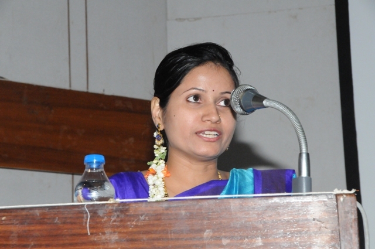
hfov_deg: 16.7
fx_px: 1280
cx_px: 188
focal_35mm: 123
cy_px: 124
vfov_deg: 11.1
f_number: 11
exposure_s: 1/125
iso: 3200
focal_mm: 82
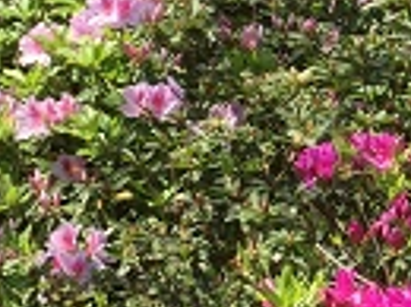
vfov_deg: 7.6
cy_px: 135
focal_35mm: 195
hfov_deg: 10.0
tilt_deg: -9.3
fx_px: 2311
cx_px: 482
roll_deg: -0.6
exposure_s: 1/539
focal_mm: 3.3
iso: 25
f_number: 2.4
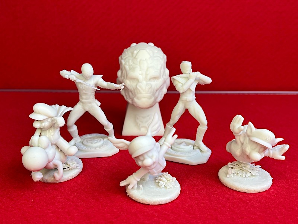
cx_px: 149
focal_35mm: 26
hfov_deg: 67.3
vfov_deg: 53.1
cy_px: 112
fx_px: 224
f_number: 1.5
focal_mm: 5.7
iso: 64
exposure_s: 1/121
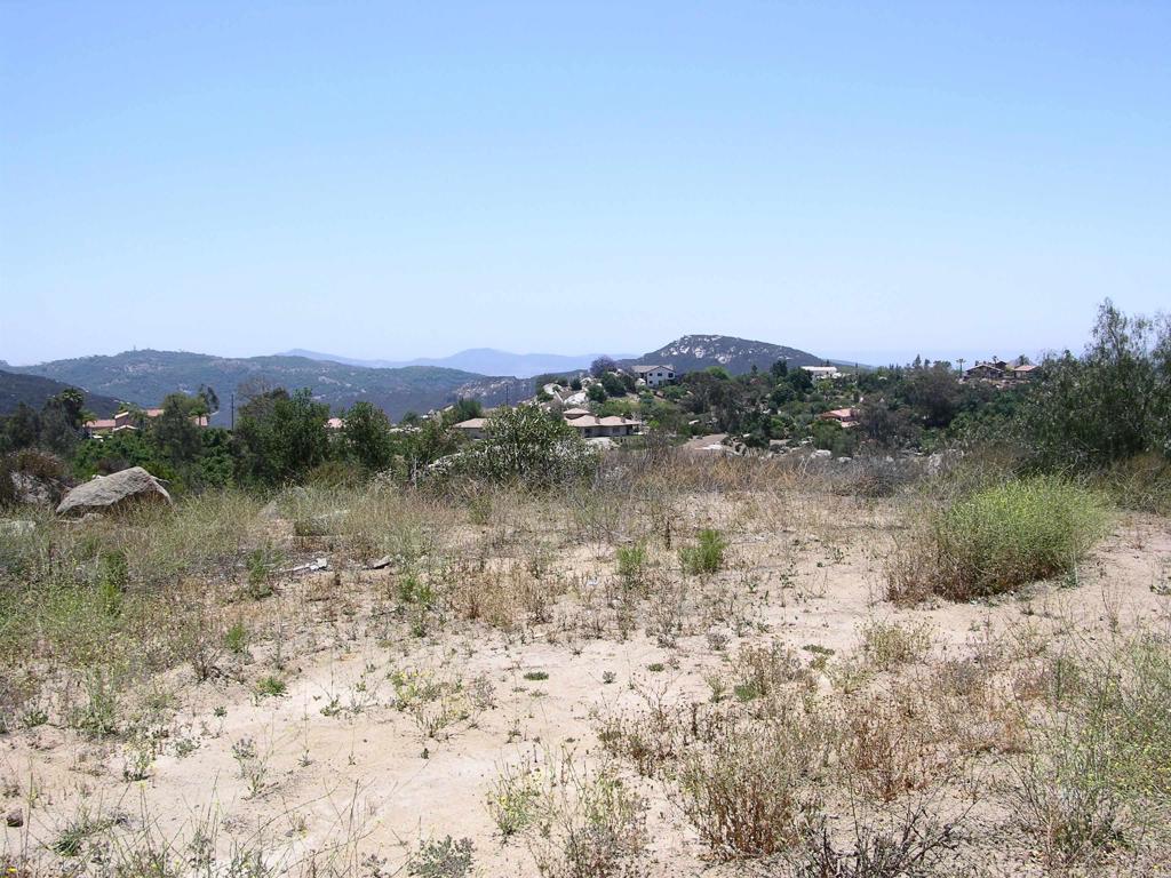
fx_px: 1184
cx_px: 586
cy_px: 439
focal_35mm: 35
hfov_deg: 52.6
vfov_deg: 40.7
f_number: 8
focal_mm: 8.9
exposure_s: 1/195
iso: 50
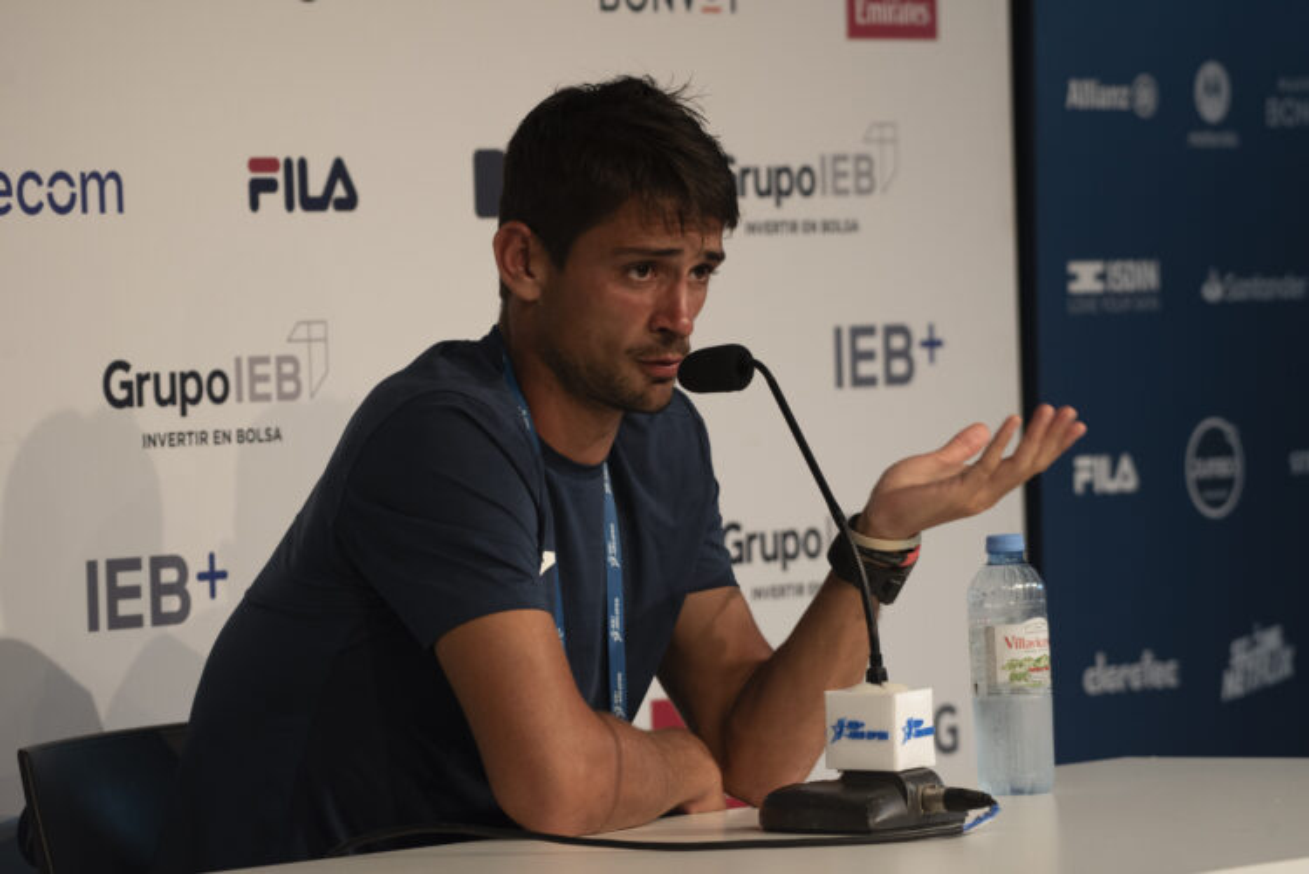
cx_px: 654
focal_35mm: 200
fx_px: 7276
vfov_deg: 6.9
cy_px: 437
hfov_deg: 10.3
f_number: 5.6
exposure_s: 1/160
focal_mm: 200
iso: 1600
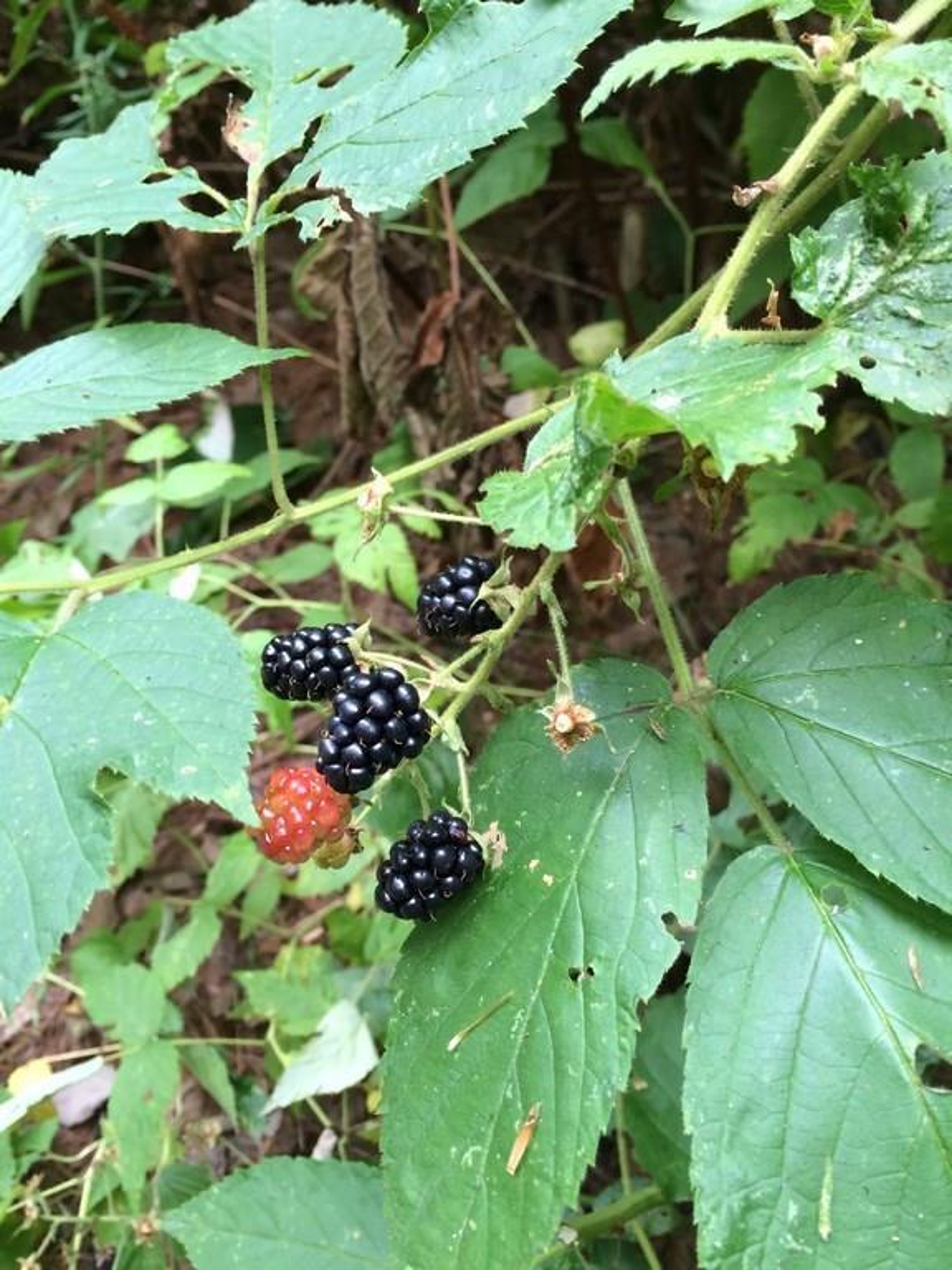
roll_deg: -2.4
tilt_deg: -34.4
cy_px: 635
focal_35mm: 29
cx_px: 476
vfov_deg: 61.7
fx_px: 1063
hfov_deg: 48.2
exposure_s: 1/30
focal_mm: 4.15
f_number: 2.2
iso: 40
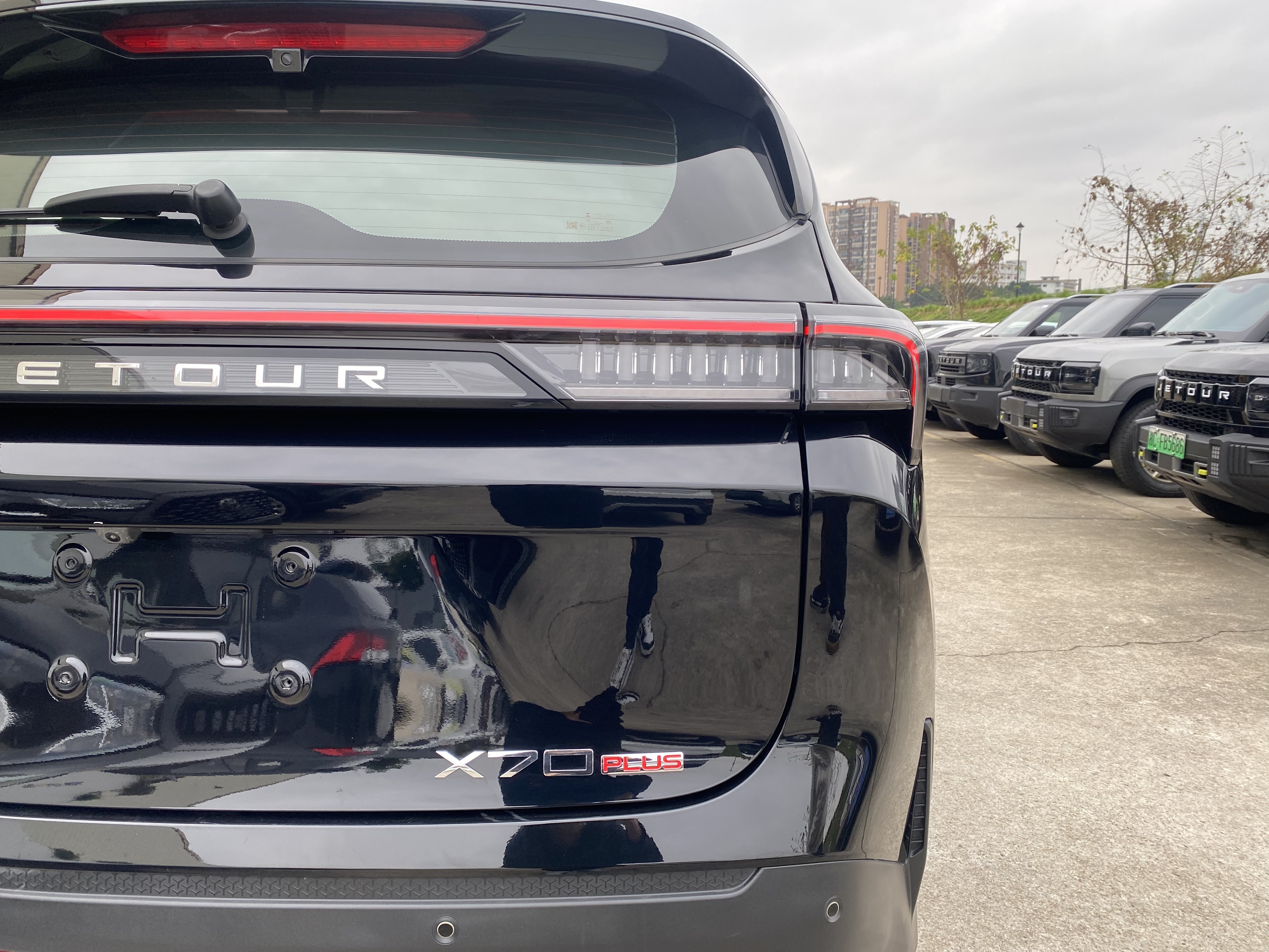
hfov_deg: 67.3
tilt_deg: -8.7
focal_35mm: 26
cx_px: 634
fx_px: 953
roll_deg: +0.3
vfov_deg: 53.1
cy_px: 476
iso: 50
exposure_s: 1/122
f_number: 1.8
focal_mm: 4.25
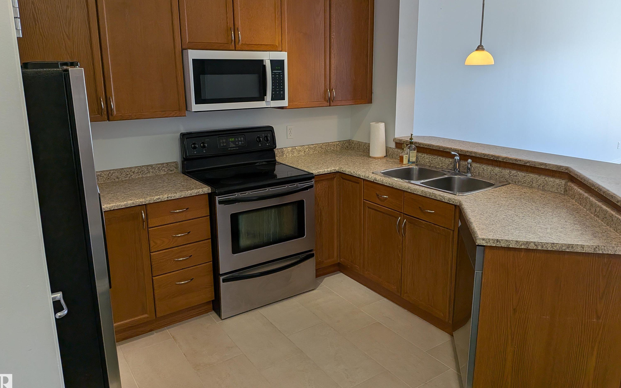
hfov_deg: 70.4
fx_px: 440
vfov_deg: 47.4
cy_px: 164
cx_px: 309
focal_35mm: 26
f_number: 1.7
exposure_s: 1/120
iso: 78
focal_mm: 4.53
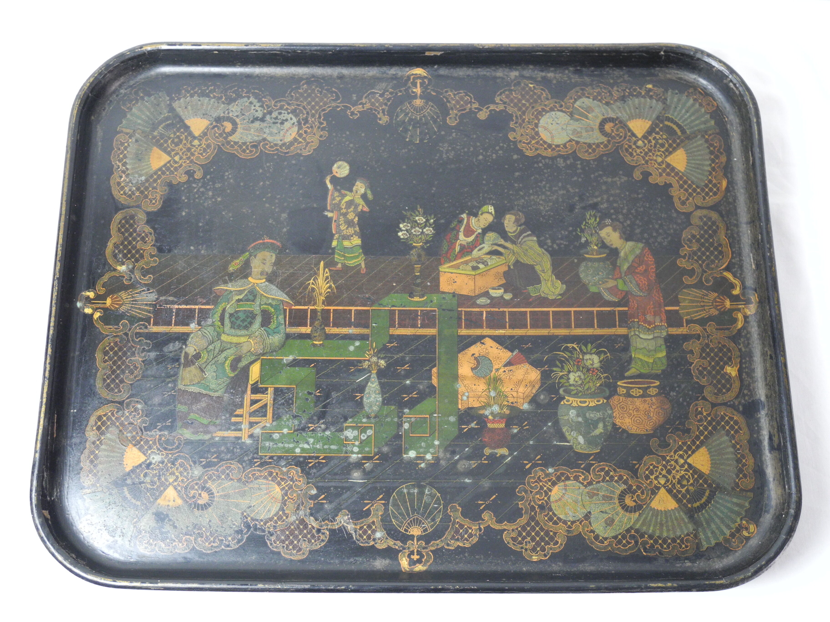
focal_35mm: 41
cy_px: 311
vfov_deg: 35.1
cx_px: 415
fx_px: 983
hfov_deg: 45.8
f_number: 3.2
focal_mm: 8.8
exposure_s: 1/29.1
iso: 400
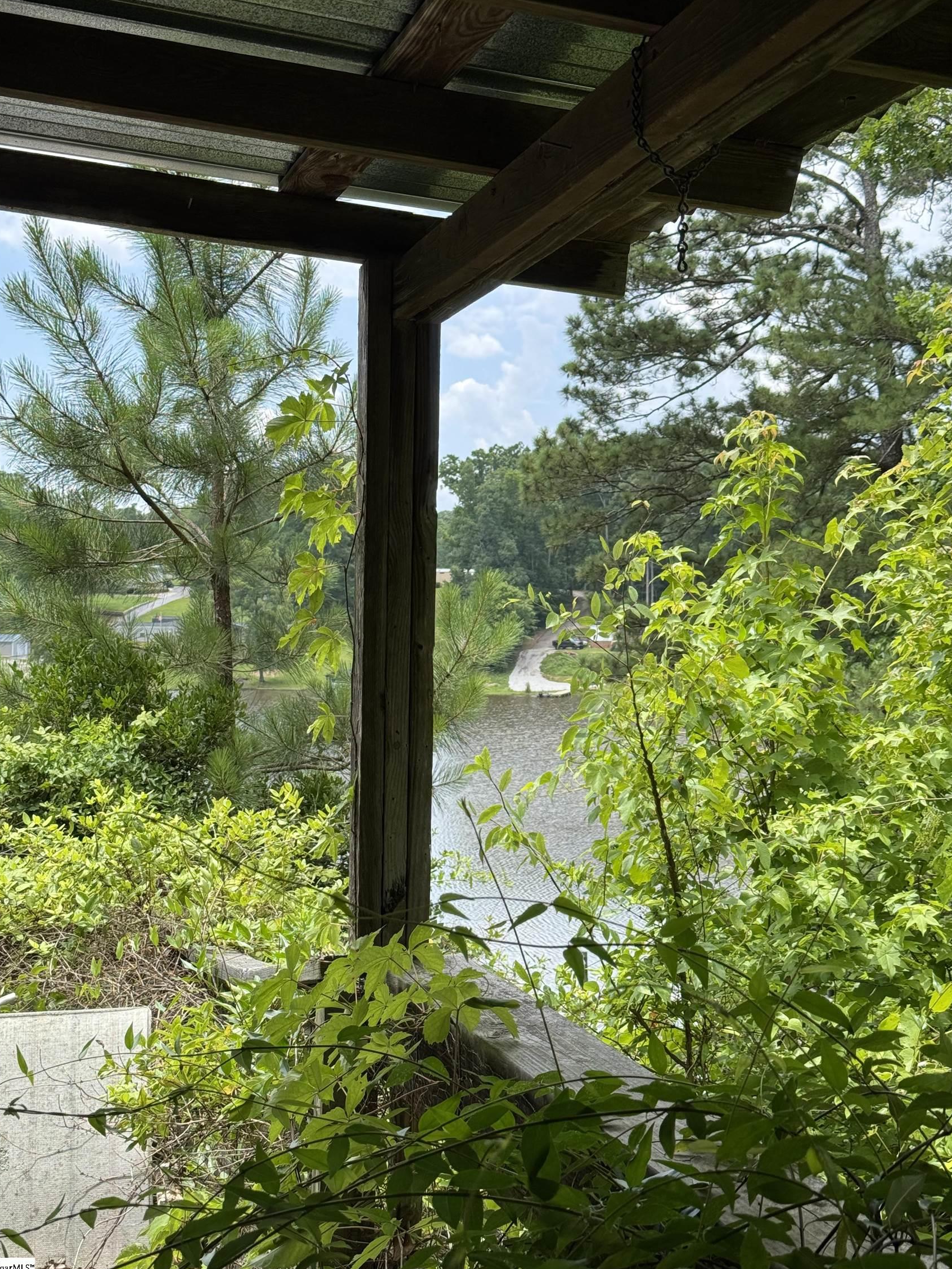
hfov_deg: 29.7
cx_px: 469
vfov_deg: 38.9
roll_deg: -0.1
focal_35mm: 49
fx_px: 1797
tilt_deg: -1.4
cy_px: 627
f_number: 1.78
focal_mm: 6.76
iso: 64
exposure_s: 1/1172
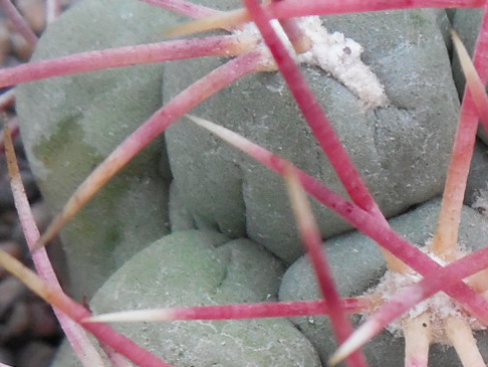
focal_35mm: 102
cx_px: 521
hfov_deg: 18.6
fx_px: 1439
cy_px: 346
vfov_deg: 14.3
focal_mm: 5.6
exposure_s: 1/15
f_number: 3.6
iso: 400
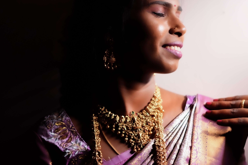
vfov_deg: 13.4
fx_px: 703
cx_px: 136
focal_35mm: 102
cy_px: 76
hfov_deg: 20.0
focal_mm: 50
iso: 3200
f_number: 1.8
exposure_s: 1/1250
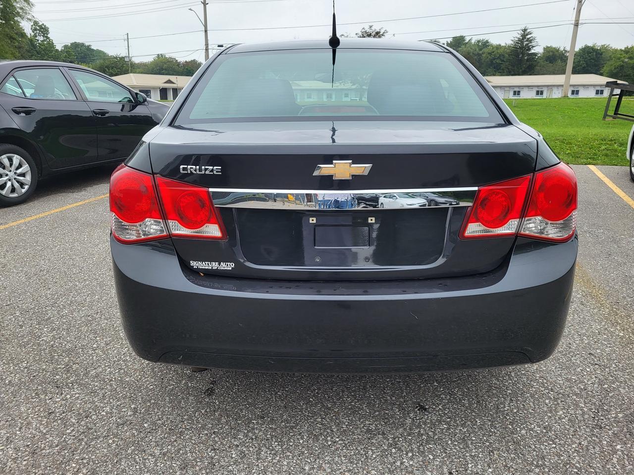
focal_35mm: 26
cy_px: 238
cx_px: 317
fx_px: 476
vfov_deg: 53.1
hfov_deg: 67.3
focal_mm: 5.4
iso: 40
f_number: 1.8
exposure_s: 1/827
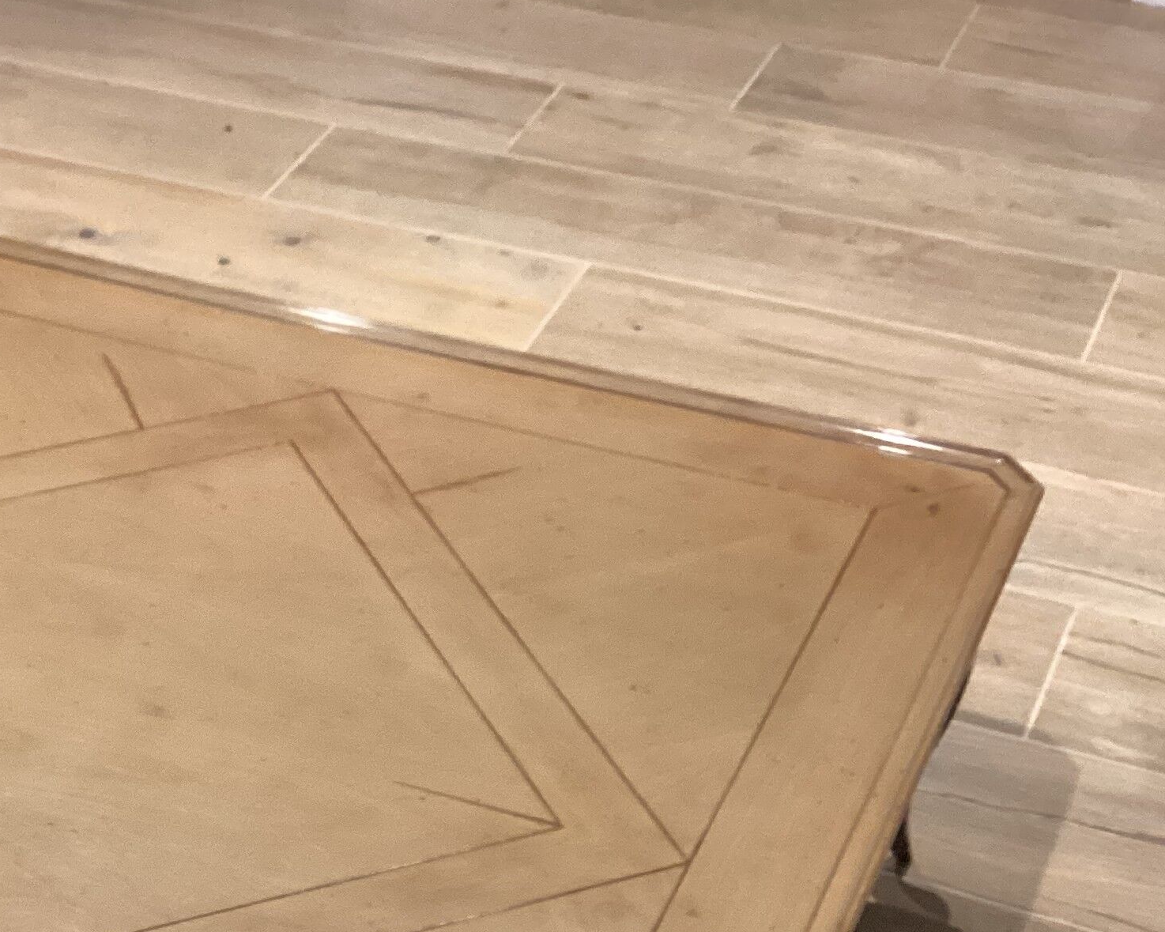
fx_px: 2310
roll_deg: +0.9
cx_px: 116
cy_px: 957
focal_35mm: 67
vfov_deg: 21.9
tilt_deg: -42.8
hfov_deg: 27.3
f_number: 2.4
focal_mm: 3.3
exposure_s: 1/33
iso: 250
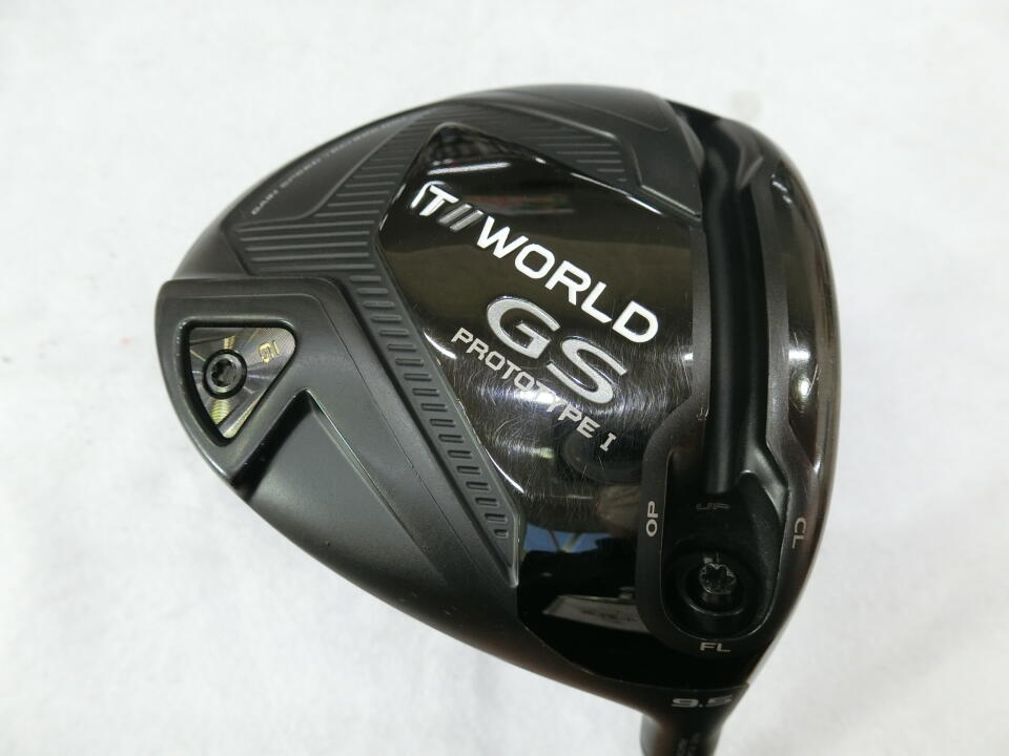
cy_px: 378
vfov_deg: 54.9
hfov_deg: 69.4
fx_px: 729
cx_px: 504
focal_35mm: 25
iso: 250
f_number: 2.8
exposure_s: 1/125
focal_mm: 5.4
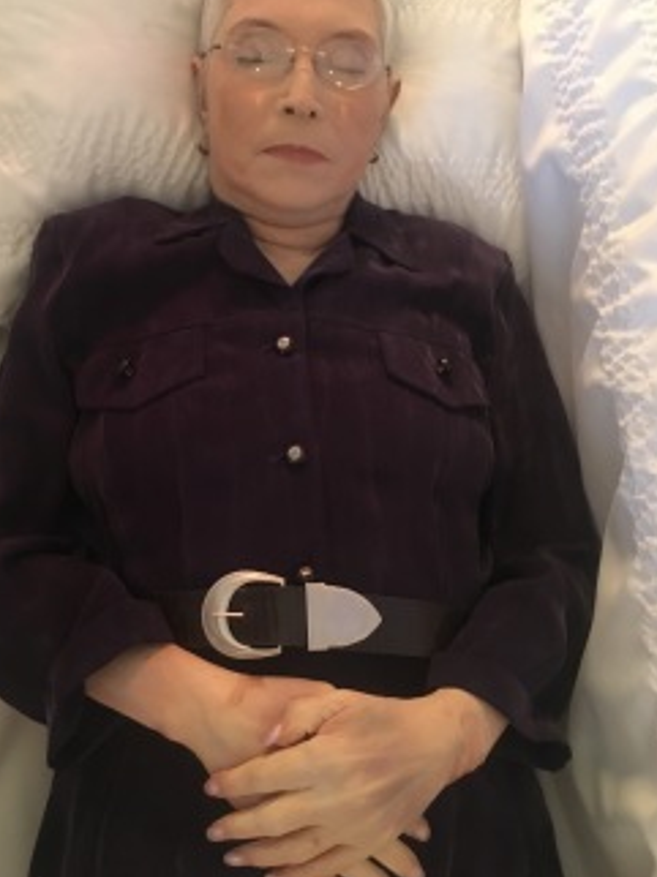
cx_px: 303
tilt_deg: -70.6
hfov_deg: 42.9
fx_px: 836
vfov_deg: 55.3
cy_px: 395
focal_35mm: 33
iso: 400
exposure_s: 1/15
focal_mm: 4.15
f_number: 2.2
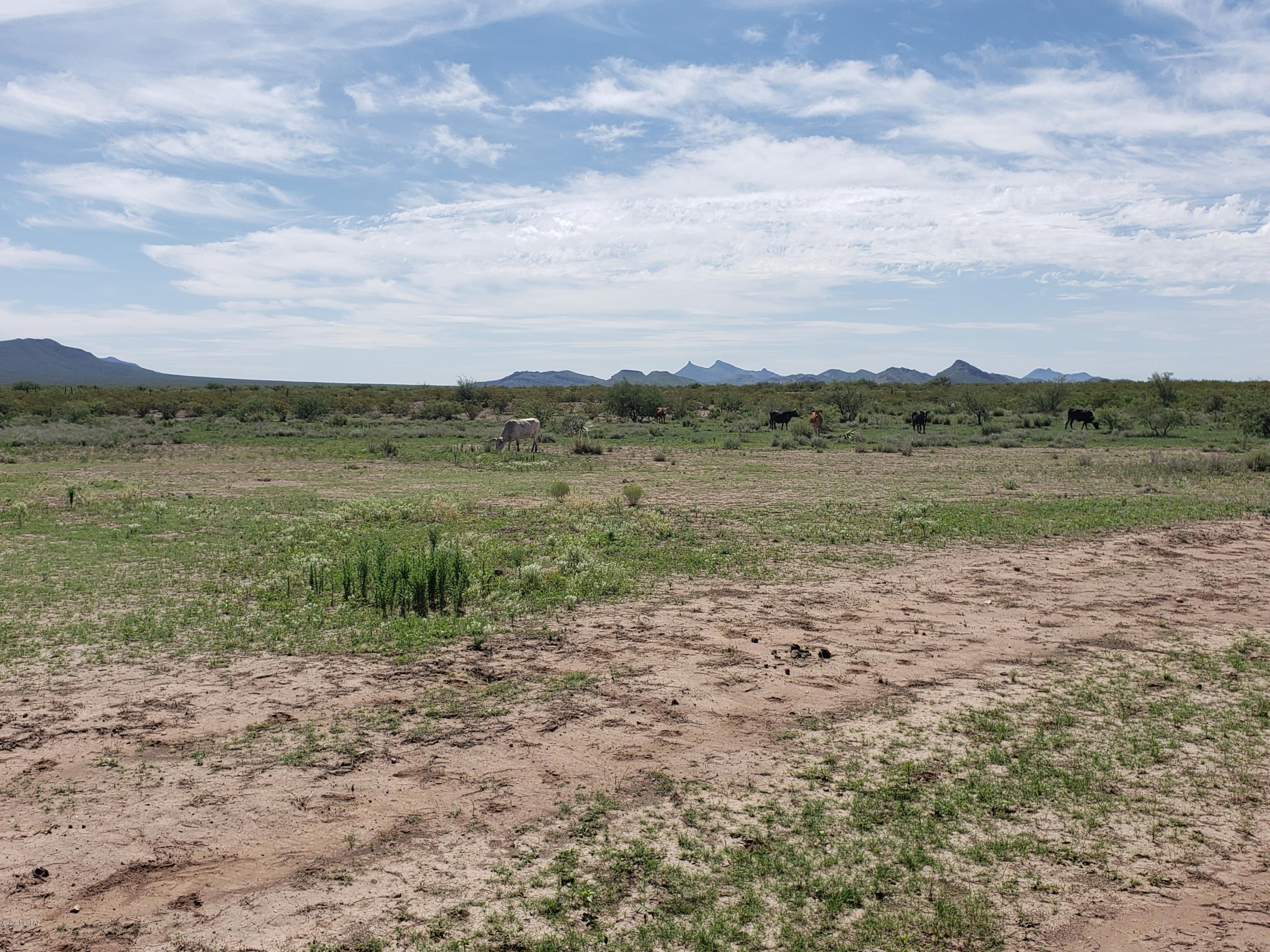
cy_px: 476
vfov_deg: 53.1
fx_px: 954
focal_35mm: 26
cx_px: 635
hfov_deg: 67.3
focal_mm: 4.3
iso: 50
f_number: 2.4
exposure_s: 1/2446
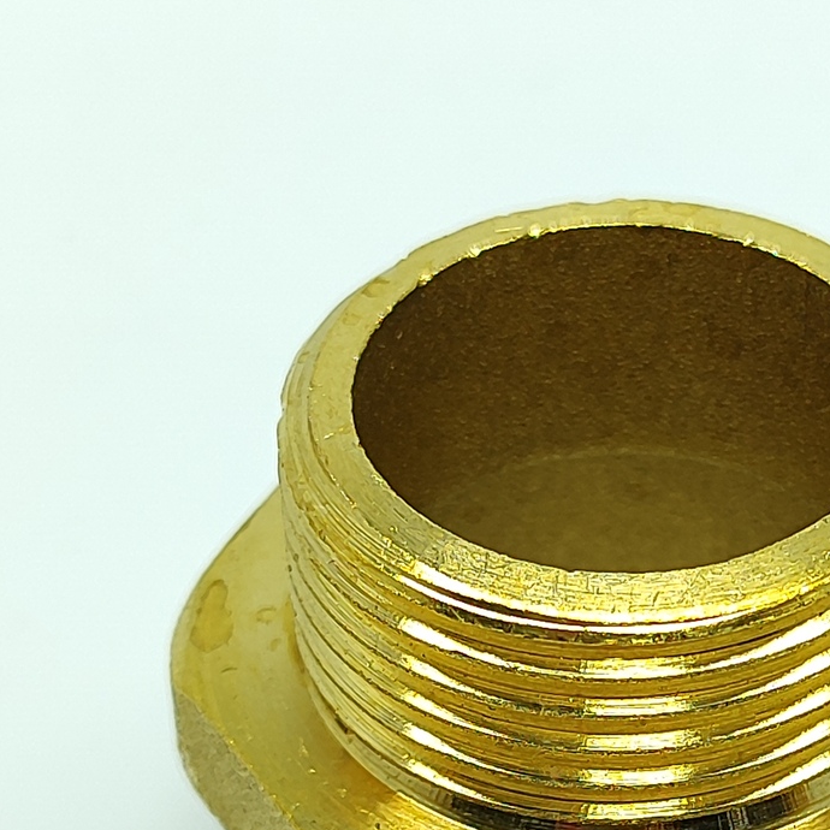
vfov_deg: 28.1
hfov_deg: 28.7
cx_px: 613
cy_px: 733
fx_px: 1601
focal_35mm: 59
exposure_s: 1/160
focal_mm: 5.89
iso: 160
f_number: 1.89
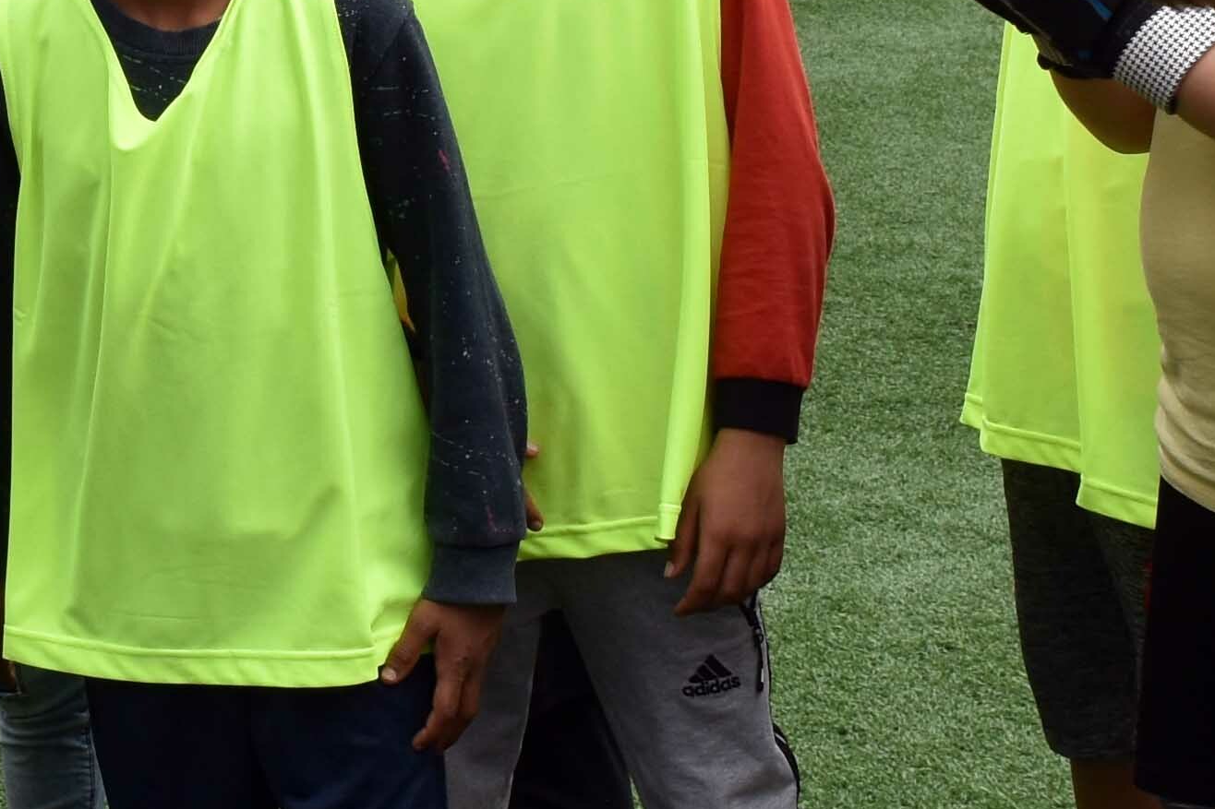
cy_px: 32
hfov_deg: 12.9
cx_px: 52
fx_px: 5307
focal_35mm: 157
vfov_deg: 8.7
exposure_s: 1/500
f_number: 8
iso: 280
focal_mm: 23
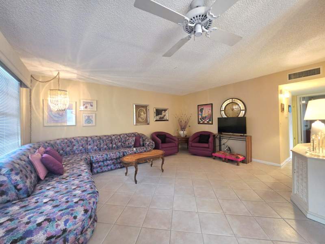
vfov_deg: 89.9
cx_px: 162
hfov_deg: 106.2
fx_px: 122
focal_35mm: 13
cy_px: 122
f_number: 1.9
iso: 320
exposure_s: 1/120
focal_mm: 2.2
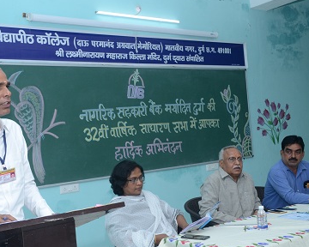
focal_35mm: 50
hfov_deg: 37.2
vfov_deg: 30.2
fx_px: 457
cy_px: 136
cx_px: 121
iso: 800
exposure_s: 1/125
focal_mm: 26
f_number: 8
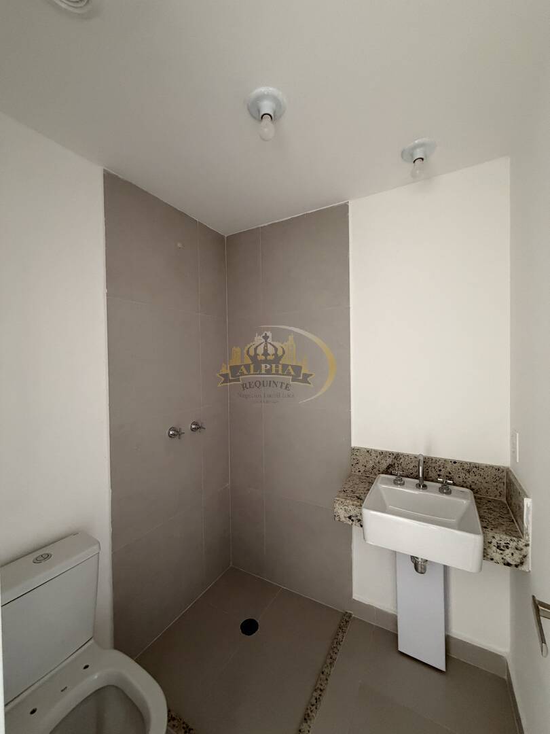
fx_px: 297
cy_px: 367
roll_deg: +0.6
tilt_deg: -0.6
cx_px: 275
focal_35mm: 14
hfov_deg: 85.7
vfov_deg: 102.1
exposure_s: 1/60
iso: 400
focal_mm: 2.22
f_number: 2.2
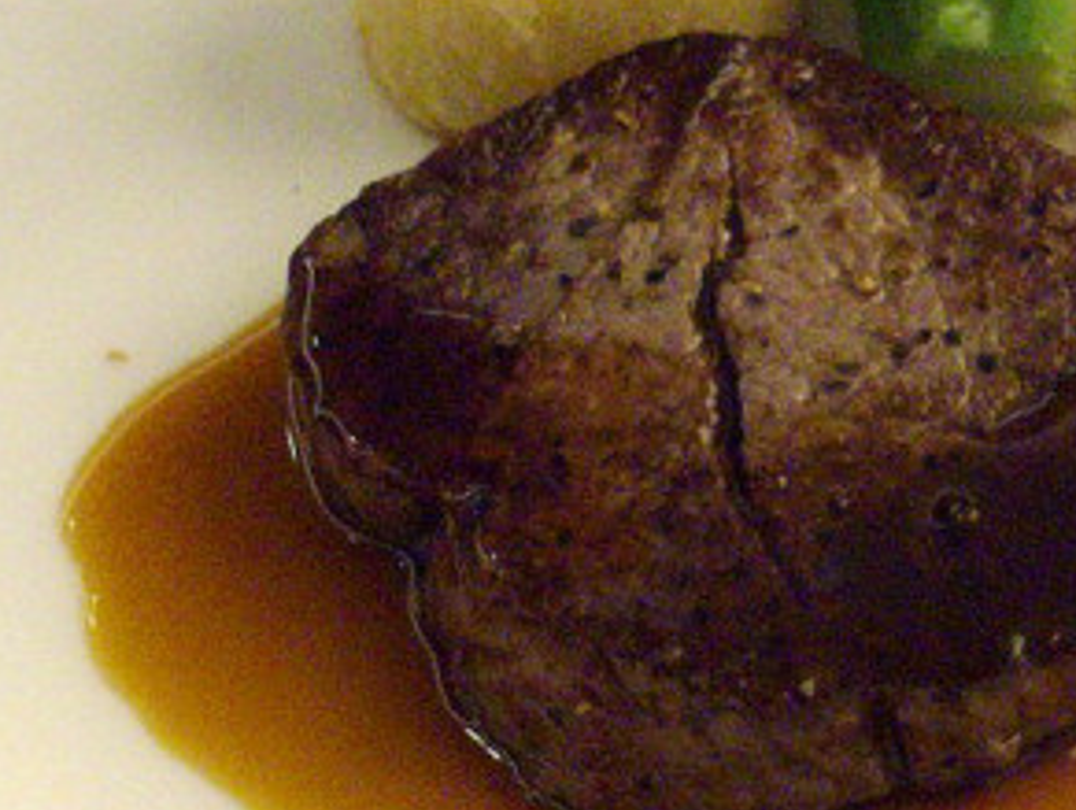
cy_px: 362
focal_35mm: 108
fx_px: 3361
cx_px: 854
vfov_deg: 13.7
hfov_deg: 18.0
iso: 319
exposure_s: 1/50
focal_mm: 6.2
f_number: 2.8
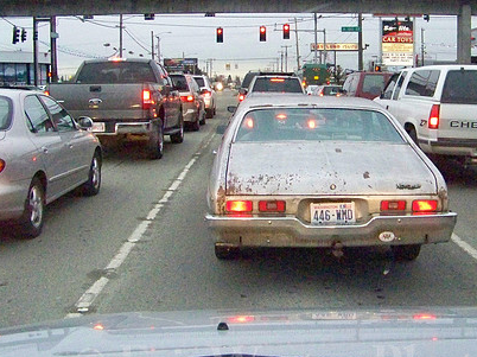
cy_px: 144
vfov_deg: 27.9
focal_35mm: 52
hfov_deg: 36.7
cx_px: 281
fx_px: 716
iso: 800
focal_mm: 5.85
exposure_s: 1/500
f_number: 2.8
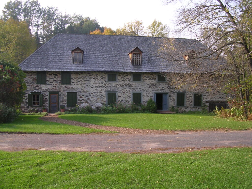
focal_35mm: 38
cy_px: 94
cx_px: 126
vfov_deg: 37.7
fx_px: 277
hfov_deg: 49.0
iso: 100
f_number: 2.8
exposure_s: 1/366
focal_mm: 5.8
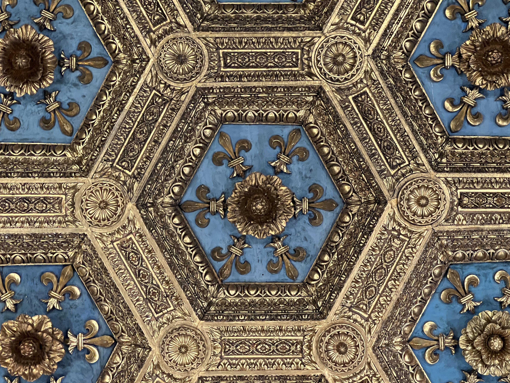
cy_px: 192
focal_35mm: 78
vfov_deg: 18.9
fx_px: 1149
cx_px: 257
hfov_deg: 25.0
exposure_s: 1/45
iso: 800
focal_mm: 9
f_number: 2.8
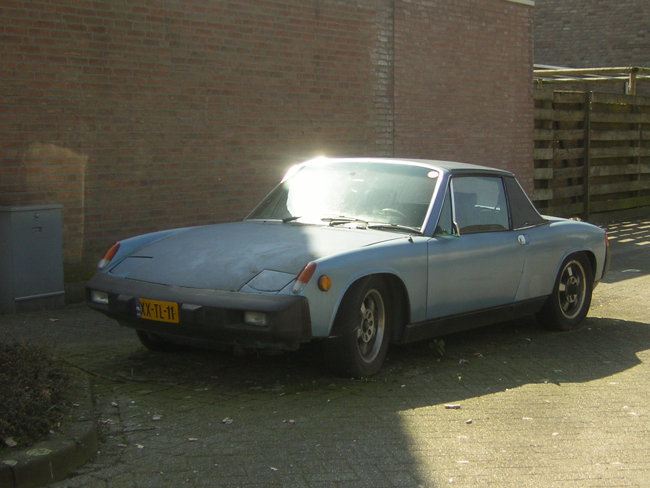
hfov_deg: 29.4
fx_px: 1239
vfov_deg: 22.3
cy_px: 244
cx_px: 325
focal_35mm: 66
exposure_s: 1/268
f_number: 3.5
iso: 50
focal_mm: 8.6
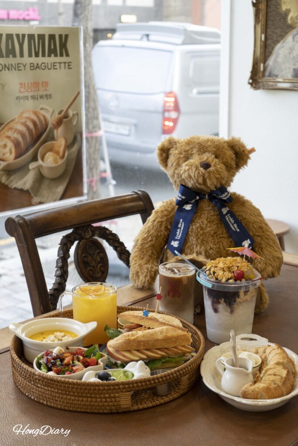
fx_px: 745
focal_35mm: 60
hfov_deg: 22.6
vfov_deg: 33.4
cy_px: 223
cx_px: 149
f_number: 5.6
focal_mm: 60
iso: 800
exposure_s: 1/160
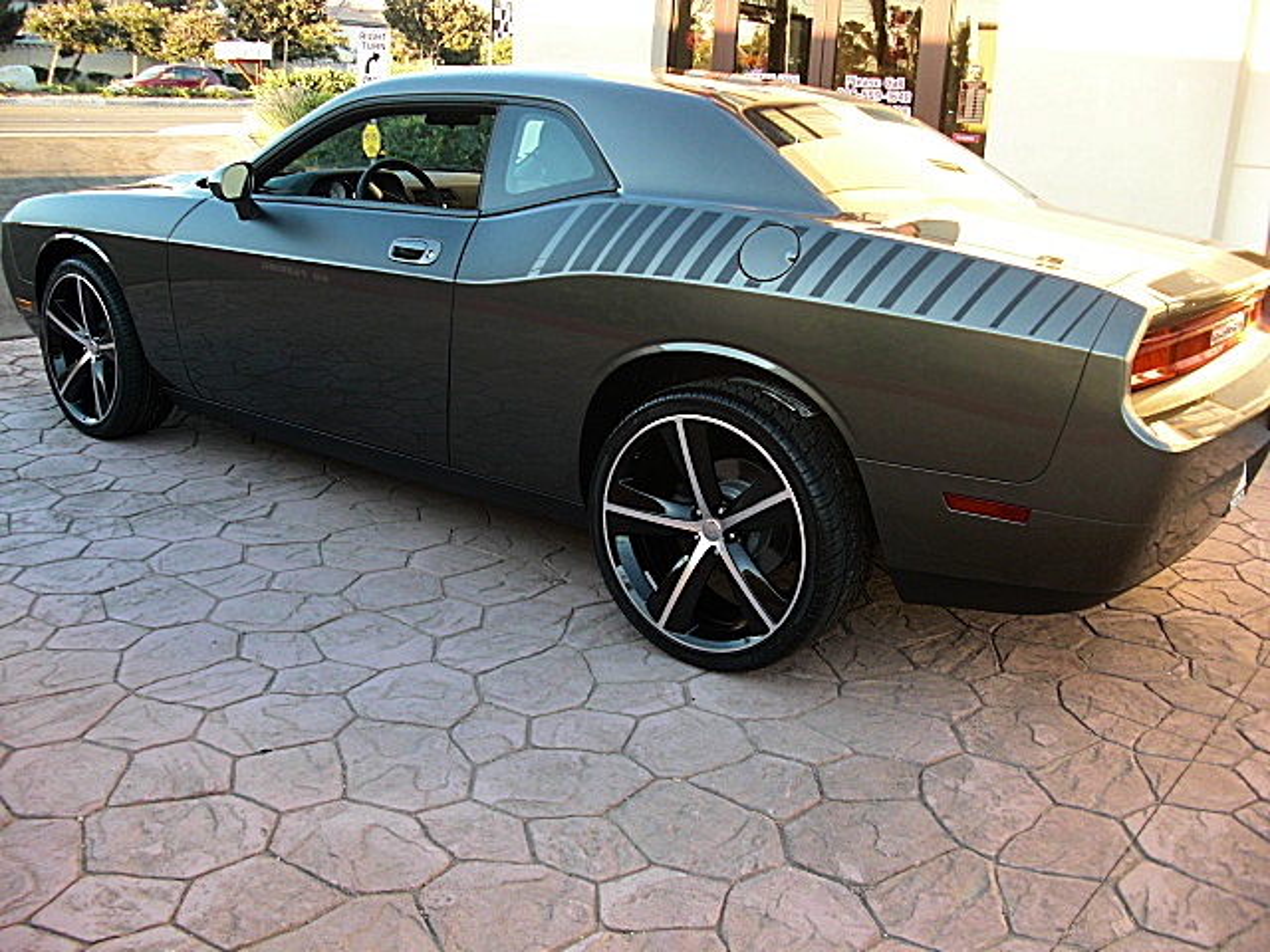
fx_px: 1321
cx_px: 635
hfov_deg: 51.4
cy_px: 476
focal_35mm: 36
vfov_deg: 39.7
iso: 100
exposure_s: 1/80
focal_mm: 6.3
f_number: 2.8
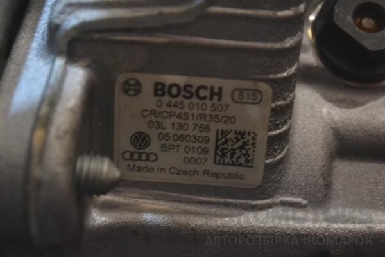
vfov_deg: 16.6
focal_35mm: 82
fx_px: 882
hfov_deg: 24.6
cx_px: 192
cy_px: 128
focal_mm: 55
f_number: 5.6
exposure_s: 1/80
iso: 3200
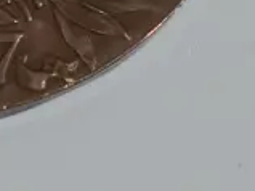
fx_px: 1899
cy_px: -112
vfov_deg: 5.7
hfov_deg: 7.6
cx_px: -63
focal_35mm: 258
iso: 200
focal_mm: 20
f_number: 4.4
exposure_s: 1/125
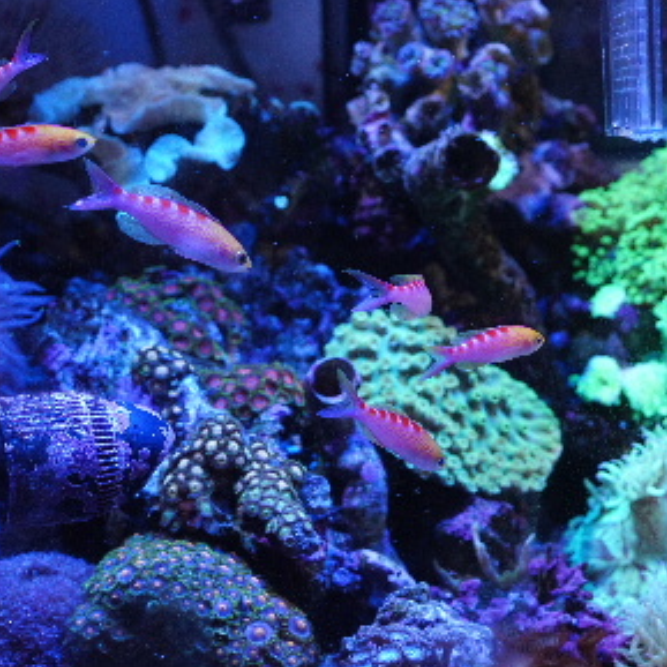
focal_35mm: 97
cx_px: 330
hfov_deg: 17.9
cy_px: 332
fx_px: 2115
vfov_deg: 17.9
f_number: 5.6
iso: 1600
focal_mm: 50
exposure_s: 1/200
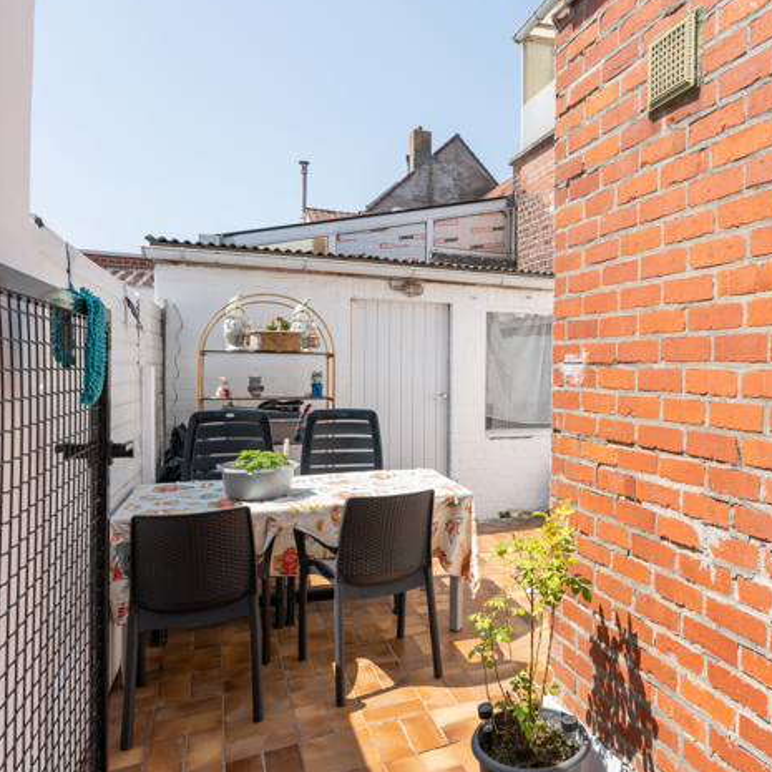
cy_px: 377
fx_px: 631
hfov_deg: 60.8
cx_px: 540
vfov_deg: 62.9
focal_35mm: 25
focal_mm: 19
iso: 800
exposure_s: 1/500
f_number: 11
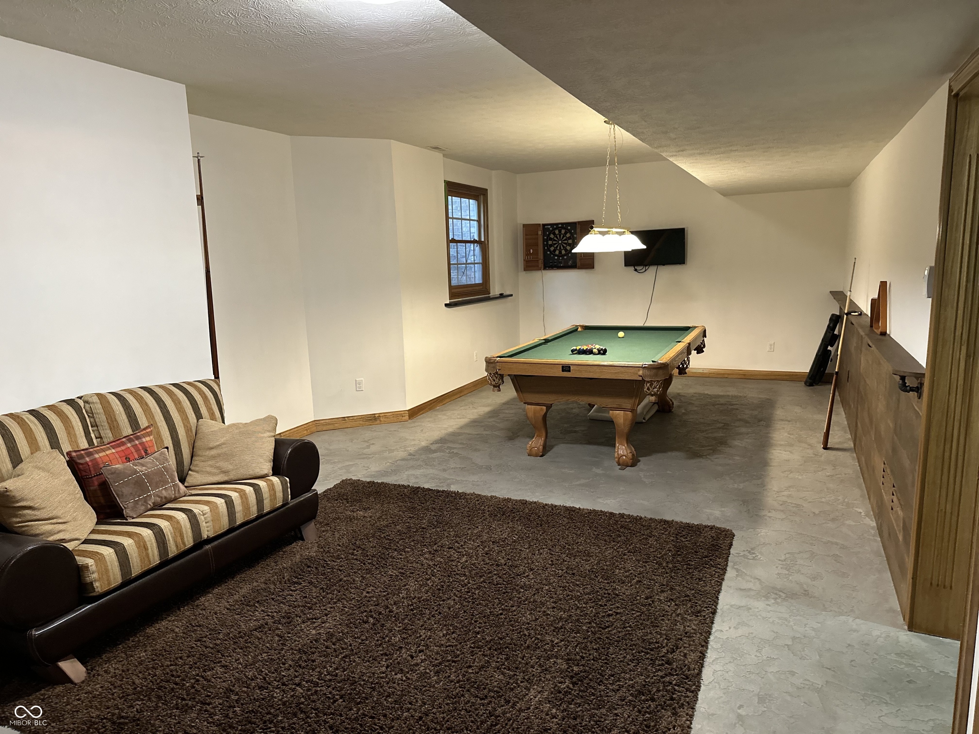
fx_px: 679
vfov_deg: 56.8
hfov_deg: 71.6
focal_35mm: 24
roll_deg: +2.5
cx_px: 490
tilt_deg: -9.5
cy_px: 367
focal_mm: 6.86
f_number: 1.78
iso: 640
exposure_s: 1/60
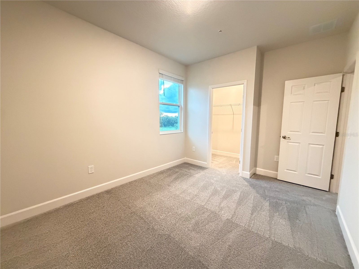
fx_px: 145
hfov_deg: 102.1
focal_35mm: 14
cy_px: 134
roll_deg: -0.1
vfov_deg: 85.7
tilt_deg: -6.1
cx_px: 180
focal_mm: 2.22
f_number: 2.2
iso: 1000
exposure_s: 1/60
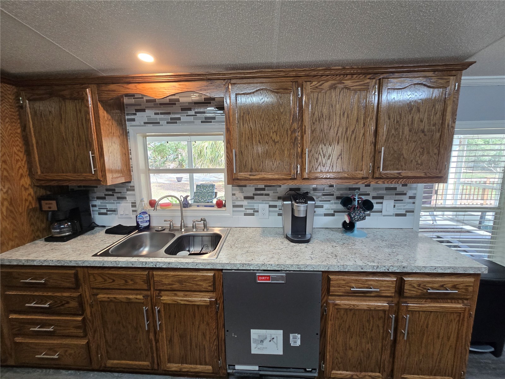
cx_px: 252
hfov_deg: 106.2
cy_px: 190
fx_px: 190
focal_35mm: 13
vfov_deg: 89.9
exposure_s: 1/60
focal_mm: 2.2
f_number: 2.2
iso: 200
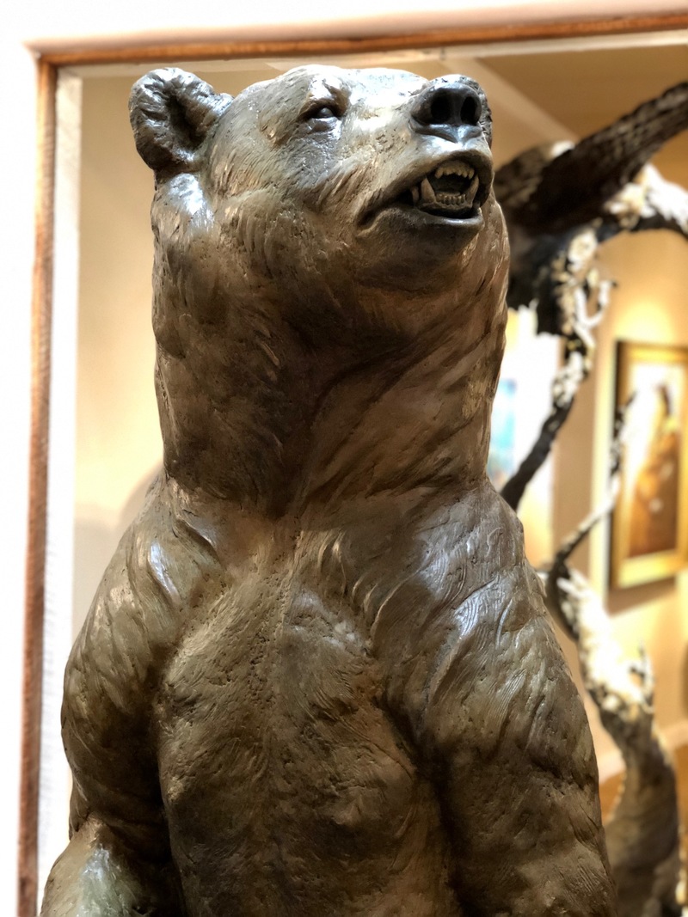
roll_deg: -2.0
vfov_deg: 33.8
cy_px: 458
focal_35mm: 57
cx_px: 344
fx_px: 1511
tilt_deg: -2.6
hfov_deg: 25.7
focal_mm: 6.6
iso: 640
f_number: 2.8
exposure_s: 1/30
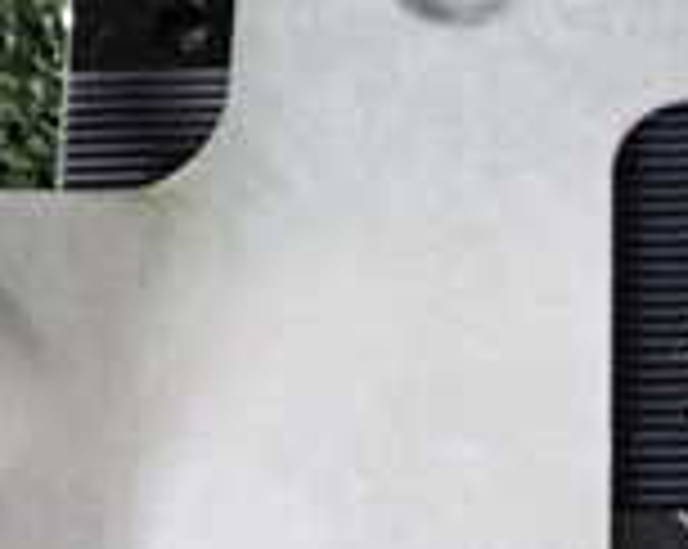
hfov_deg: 16.0
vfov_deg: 13.4
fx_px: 2339
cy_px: 328
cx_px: 841
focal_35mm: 115
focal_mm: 5.4
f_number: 2.3
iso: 320
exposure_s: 1/30
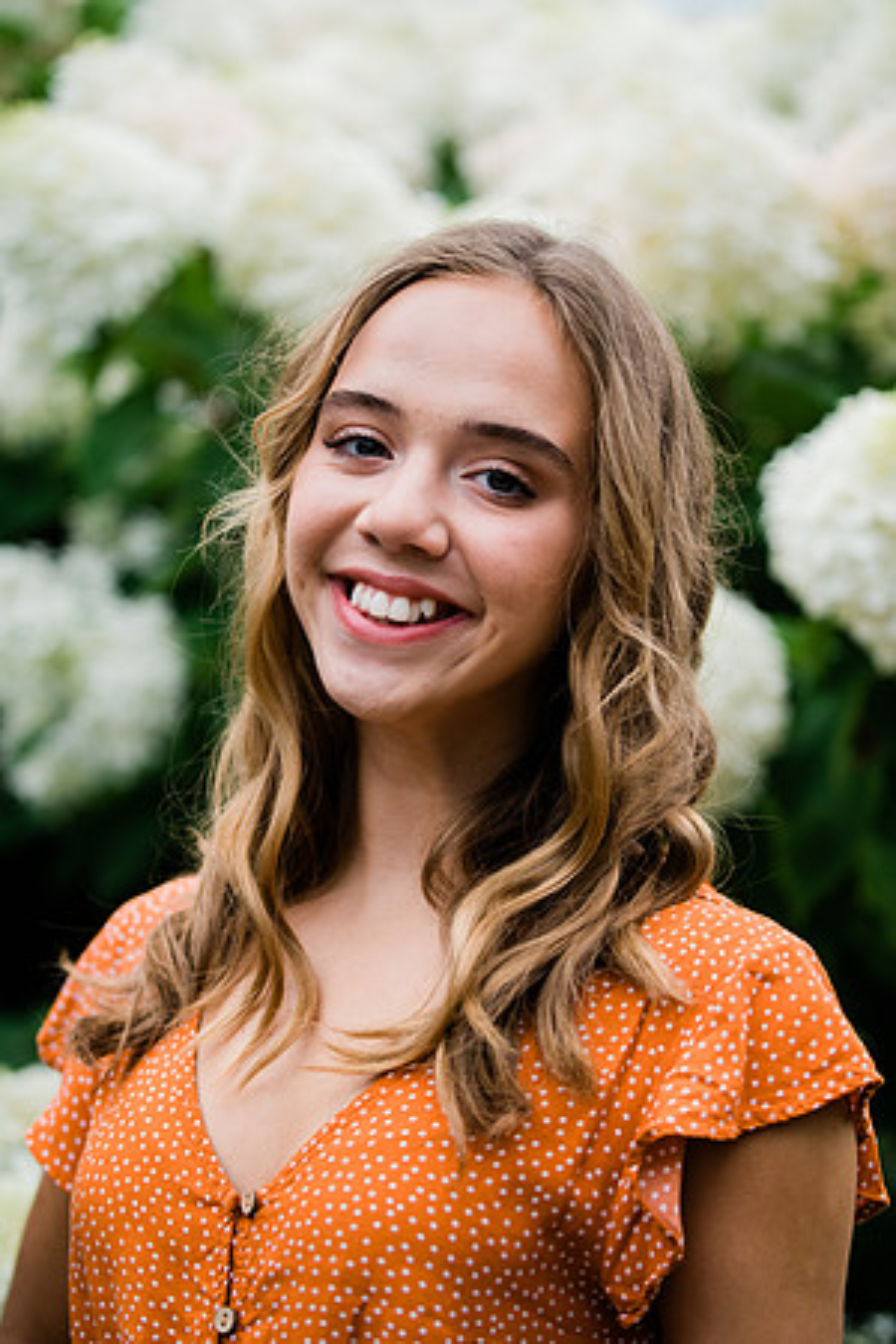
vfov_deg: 28.8
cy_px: 672
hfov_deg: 19.5
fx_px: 2613
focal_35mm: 70
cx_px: 448
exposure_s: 1/500
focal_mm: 70
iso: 320
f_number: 2.8
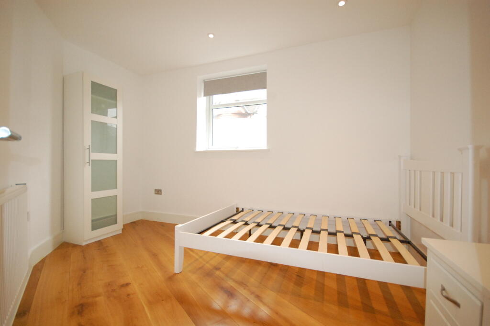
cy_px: 163
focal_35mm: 15
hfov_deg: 100.4
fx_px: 204
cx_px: 245
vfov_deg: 77.2
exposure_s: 1/250
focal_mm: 10
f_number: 5
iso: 1600
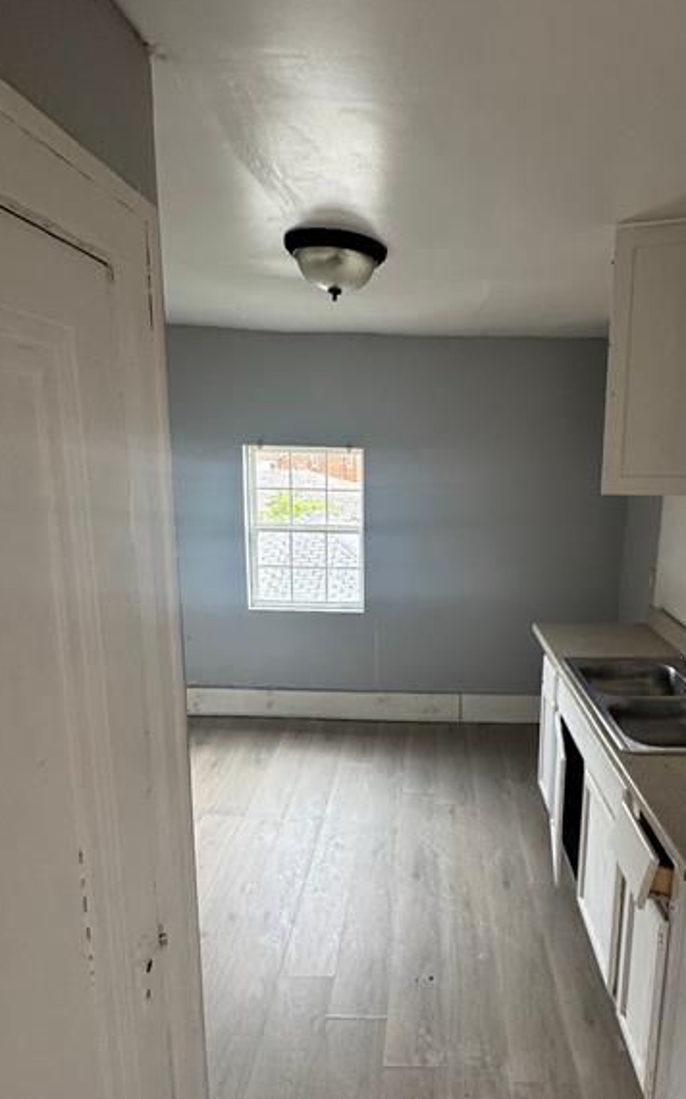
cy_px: 557
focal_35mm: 20
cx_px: 434
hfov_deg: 58.8
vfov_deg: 85.1
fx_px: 599
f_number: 2.2
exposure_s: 1/99
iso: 200
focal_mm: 2.22
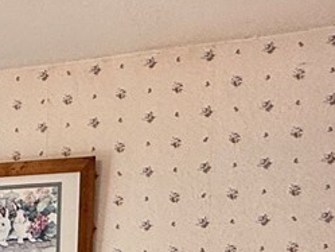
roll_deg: -0.6
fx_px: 871
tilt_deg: -2.2
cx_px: -165
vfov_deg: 15.0
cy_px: 402
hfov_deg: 19.1
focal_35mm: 90
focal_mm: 2.22
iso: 160
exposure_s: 1/120
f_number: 2.2
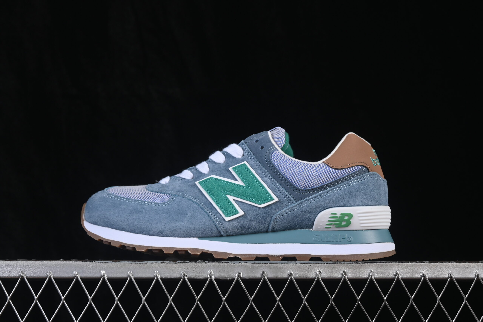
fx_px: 1006
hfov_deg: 27.0
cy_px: 161
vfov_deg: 18.2
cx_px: 242
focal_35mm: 75
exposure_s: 1/80
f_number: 8
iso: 160
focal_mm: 50
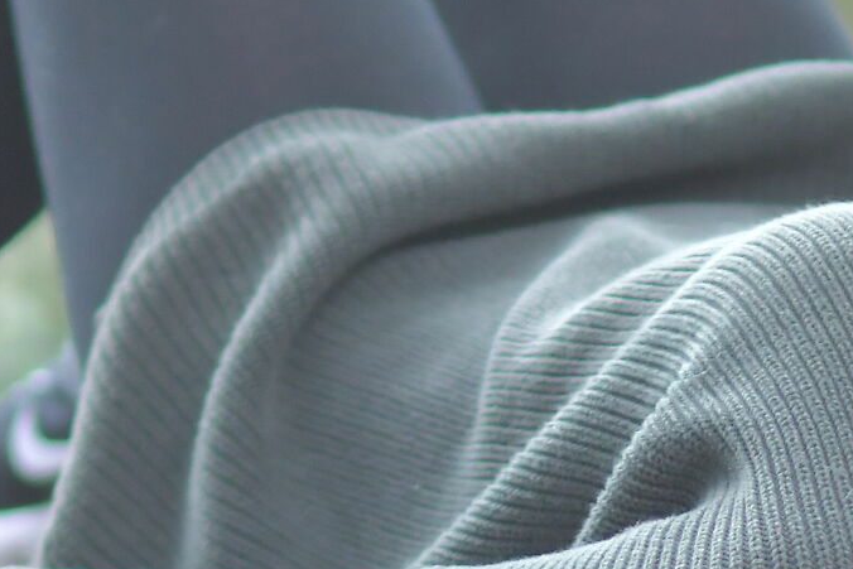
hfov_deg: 2.9
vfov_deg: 1.9
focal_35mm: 719
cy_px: 823
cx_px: 1026
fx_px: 17034
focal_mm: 135
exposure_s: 1/400
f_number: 2
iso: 1400
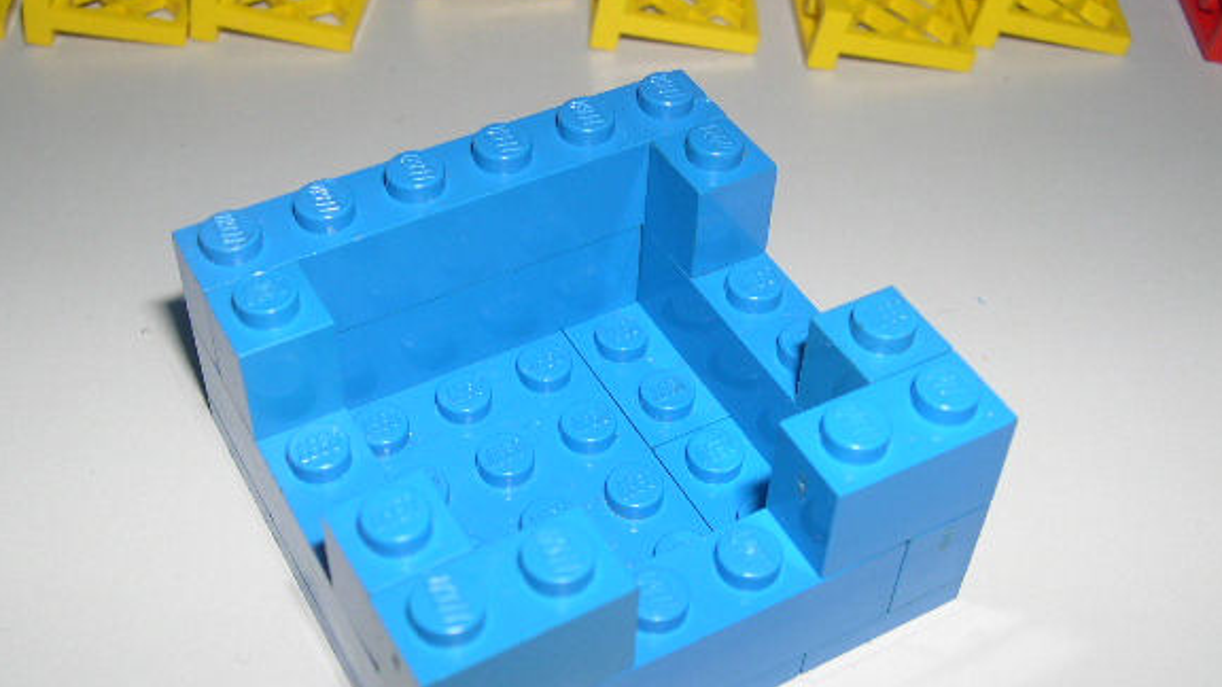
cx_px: 554
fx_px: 1491
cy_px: 416
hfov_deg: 44.5
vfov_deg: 25.9
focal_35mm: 46
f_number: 7.6
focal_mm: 8
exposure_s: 1/60
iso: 100
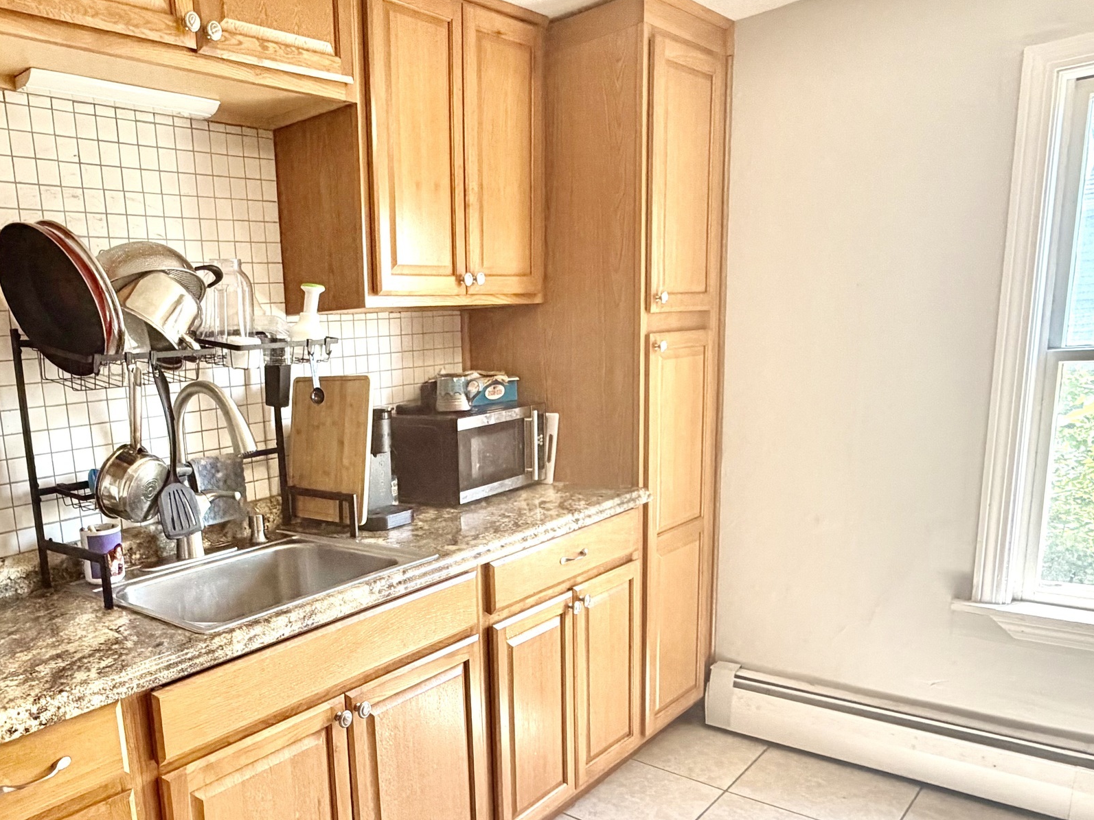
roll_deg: +4.4
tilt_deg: -11.3
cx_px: 317
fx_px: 853
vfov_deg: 50.7
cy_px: 524
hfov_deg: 62.7
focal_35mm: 27
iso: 200
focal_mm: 2.22
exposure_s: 1/120
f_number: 2.2
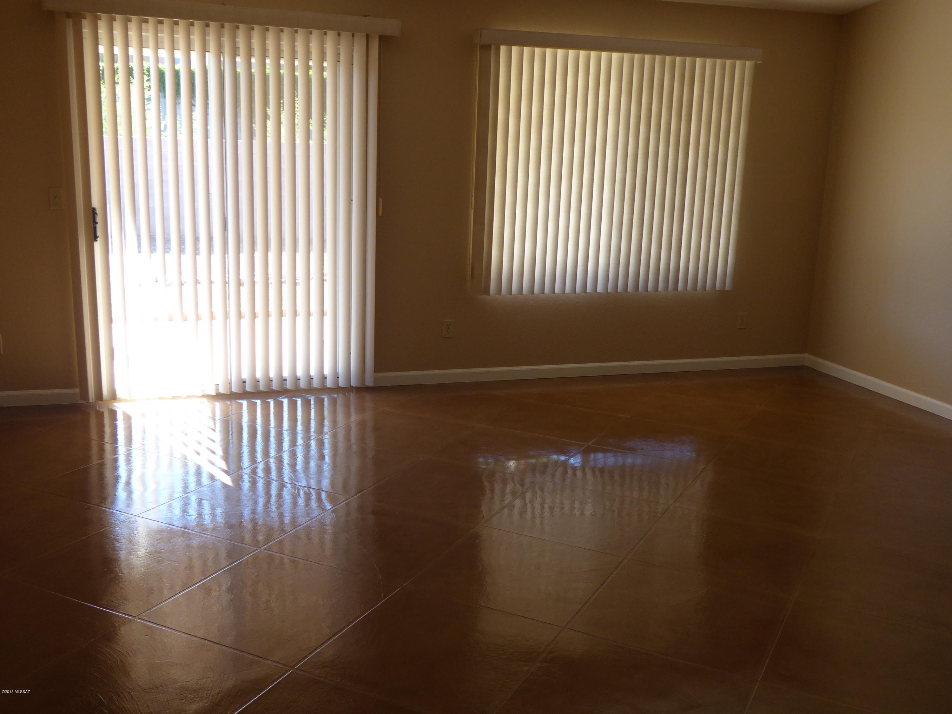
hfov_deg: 52.6
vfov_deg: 40.7
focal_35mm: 35
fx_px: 963
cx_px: 476
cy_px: 357
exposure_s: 1/60
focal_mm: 6.3
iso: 160
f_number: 3.7
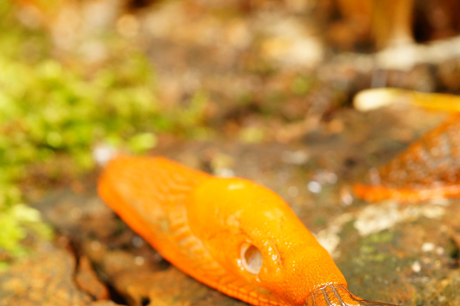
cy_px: 227
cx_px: 294
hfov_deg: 28.3
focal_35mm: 71
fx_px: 906
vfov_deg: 19.0
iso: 400
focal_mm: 30
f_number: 8
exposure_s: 1/3
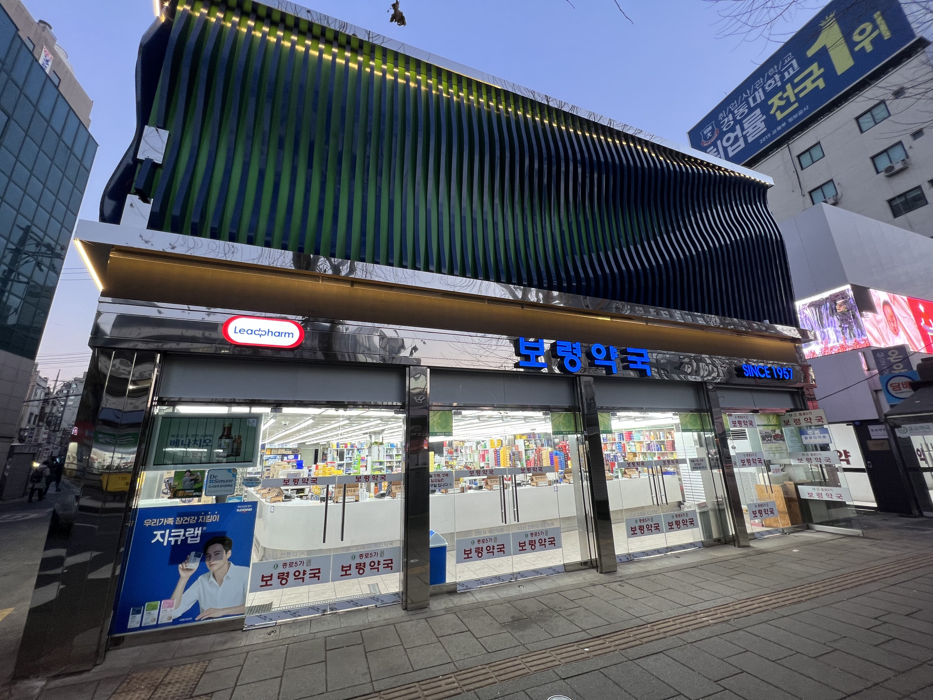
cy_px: 350
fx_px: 350
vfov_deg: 89.9
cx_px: 466
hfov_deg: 106.2
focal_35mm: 13
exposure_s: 1/120
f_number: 1.8
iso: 80
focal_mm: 1.57
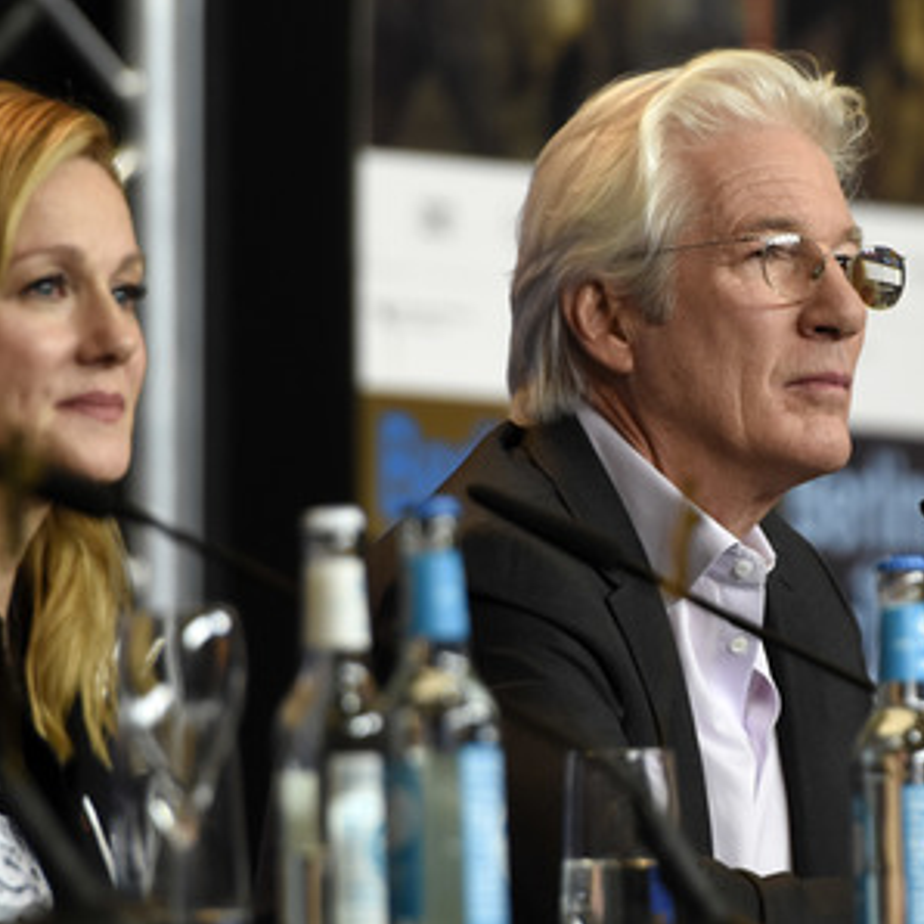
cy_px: 462
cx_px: 448
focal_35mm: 386
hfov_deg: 4.5
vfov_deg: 4.5
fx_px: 11657
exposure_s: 1/320
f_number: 3.2
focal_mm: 200
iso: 800
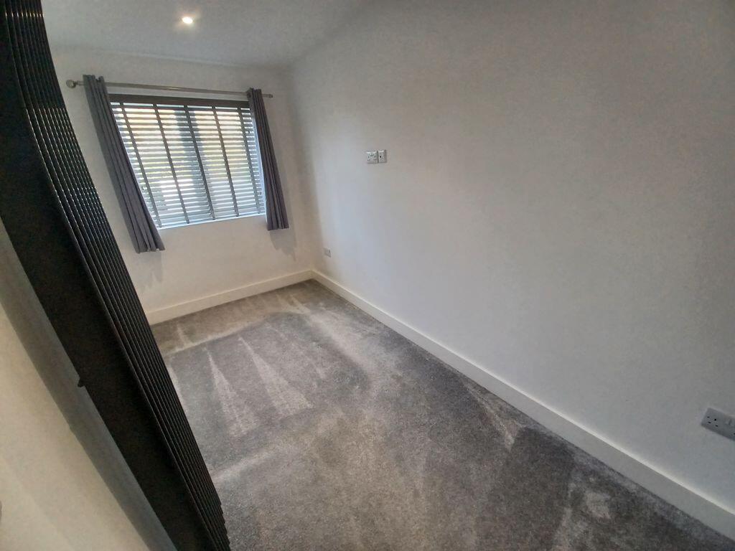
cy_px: 276
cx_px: 368
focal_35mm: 13
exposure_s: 1/50
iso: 160
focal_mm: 1.42
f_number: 2.2
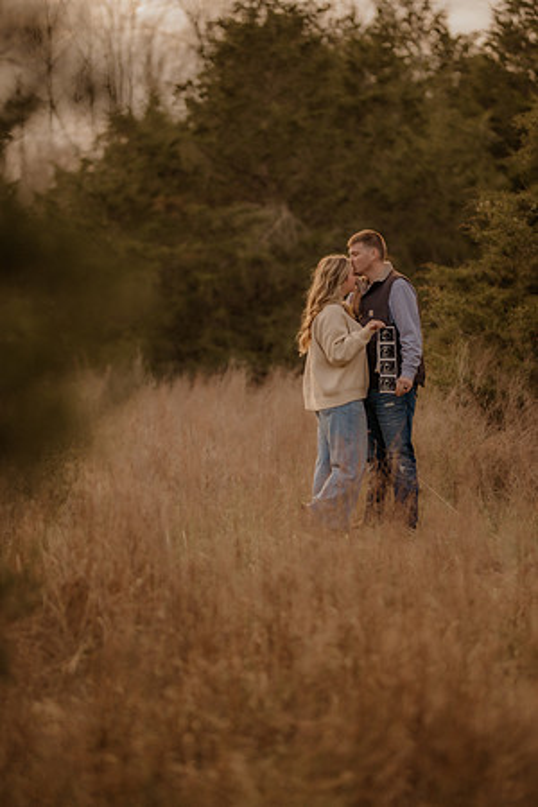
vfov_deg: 23.9
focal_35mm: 85
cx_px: 269
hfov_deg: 16.1
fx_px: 1905
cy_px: 404
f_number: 1.4
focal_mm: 85
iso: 320
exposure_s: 1/1000
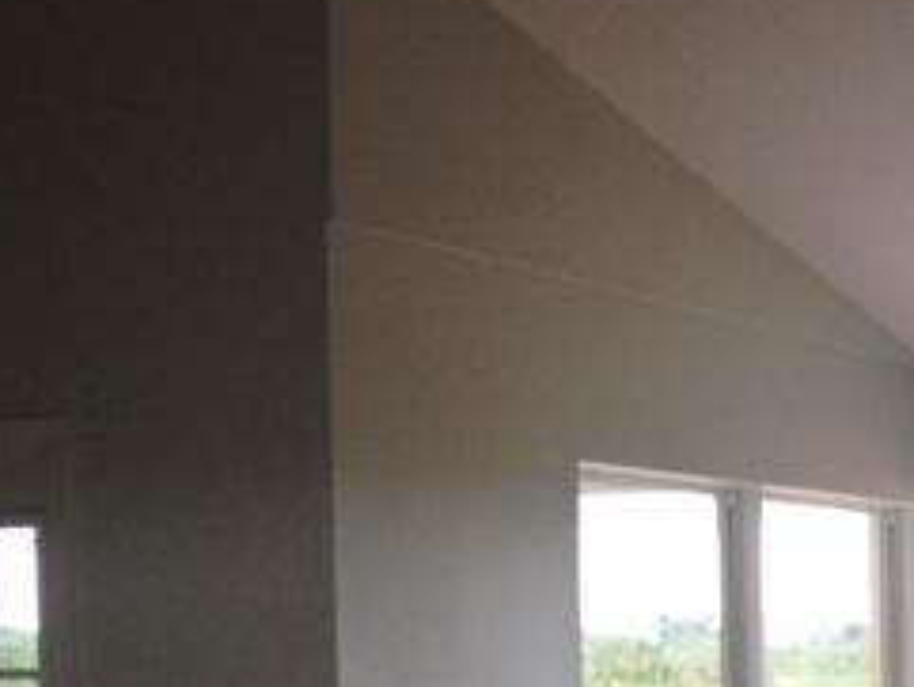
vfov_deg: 15.5
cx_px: 1107
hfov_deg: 19.8
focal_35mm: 93
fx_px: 2457
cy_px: 733
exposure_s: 1/24
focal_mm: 4.28
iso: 50
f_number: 2.4
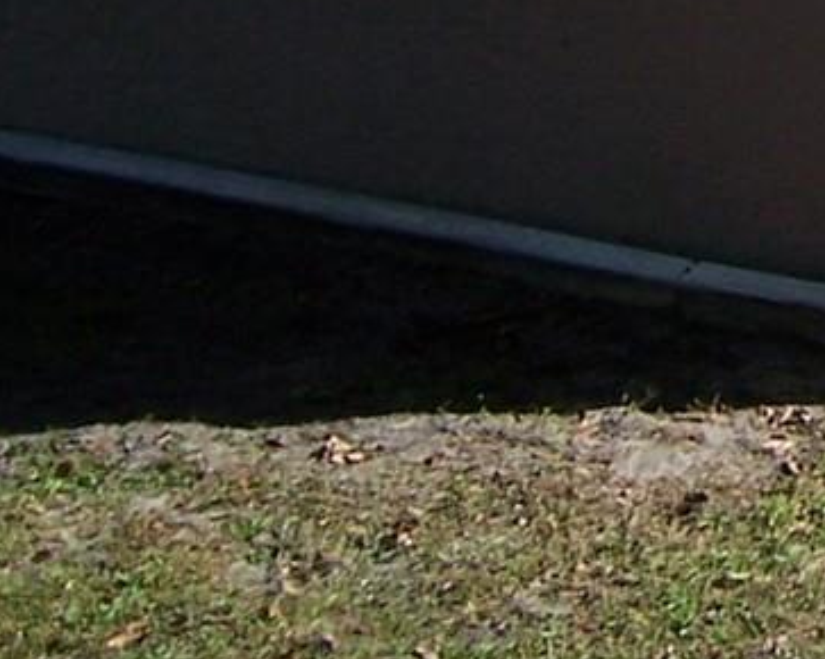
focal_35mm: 142
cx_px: 1705
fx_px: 3465
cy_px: -548
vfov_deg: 10.2
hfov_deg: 12.0
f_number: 3.4
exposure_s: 1/750
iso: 80
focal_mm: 5.5
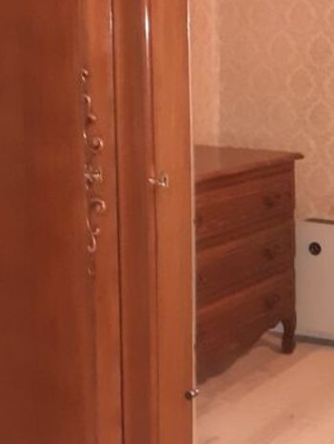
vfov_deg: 25.3
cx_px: 408
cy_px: 232
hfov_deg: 18.1
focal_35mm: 77
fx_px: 989
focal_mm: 3.6
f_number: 1.9
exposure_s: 1/20
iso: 800
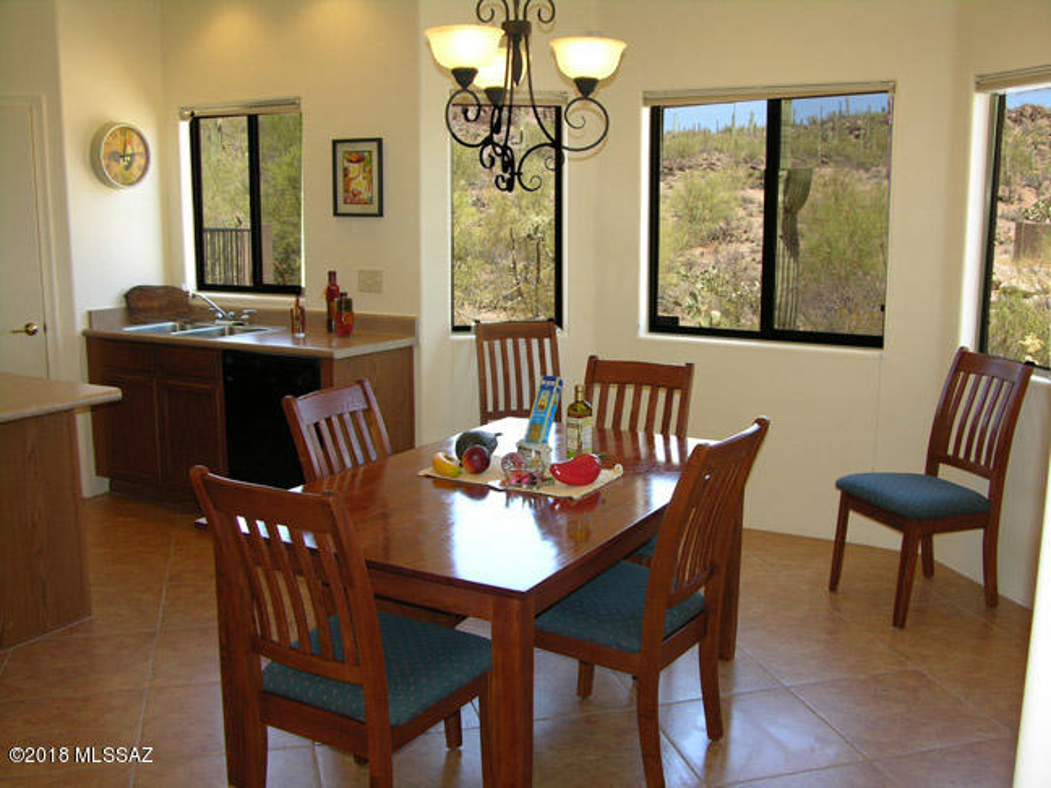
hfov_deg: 52.6
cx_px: 526
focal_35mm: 35
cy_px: 394
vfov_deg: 40.7
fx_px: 1063
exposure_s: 1/30
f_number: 3.5
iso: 50
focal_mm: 8.9
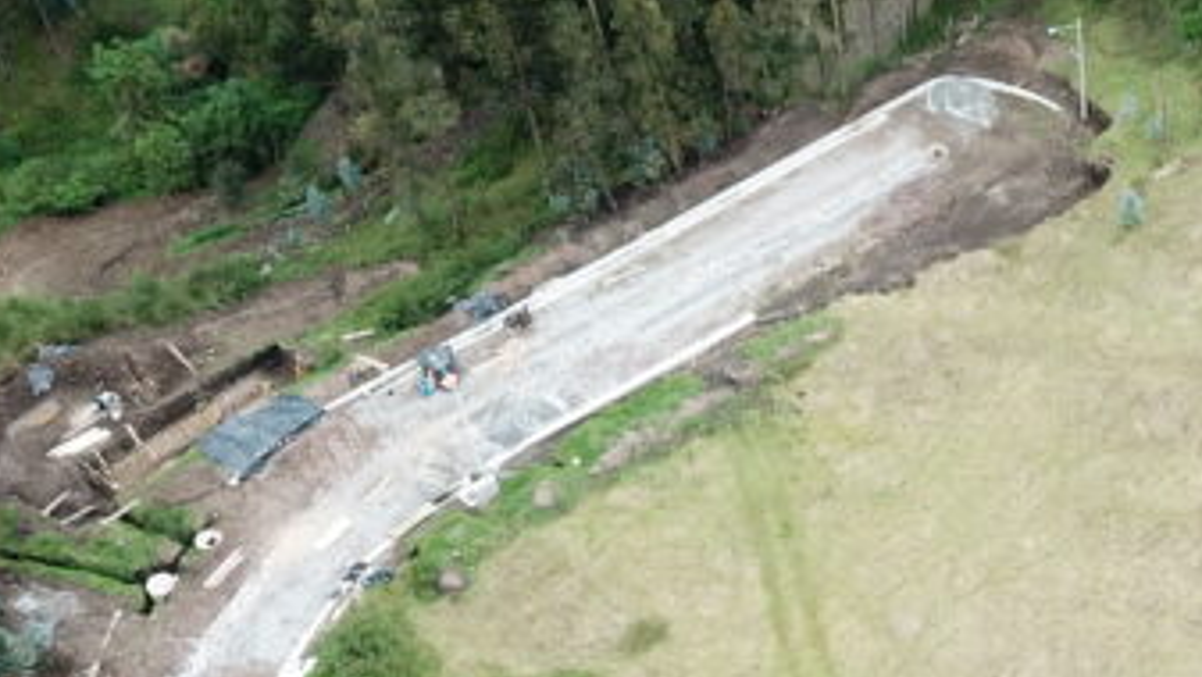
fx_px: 2743
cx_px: 1273
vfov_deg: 13.9
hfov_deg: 23.4
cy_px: 624
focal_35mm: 86
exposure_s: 1/320
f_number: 2.2
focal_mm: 4.73
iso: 100
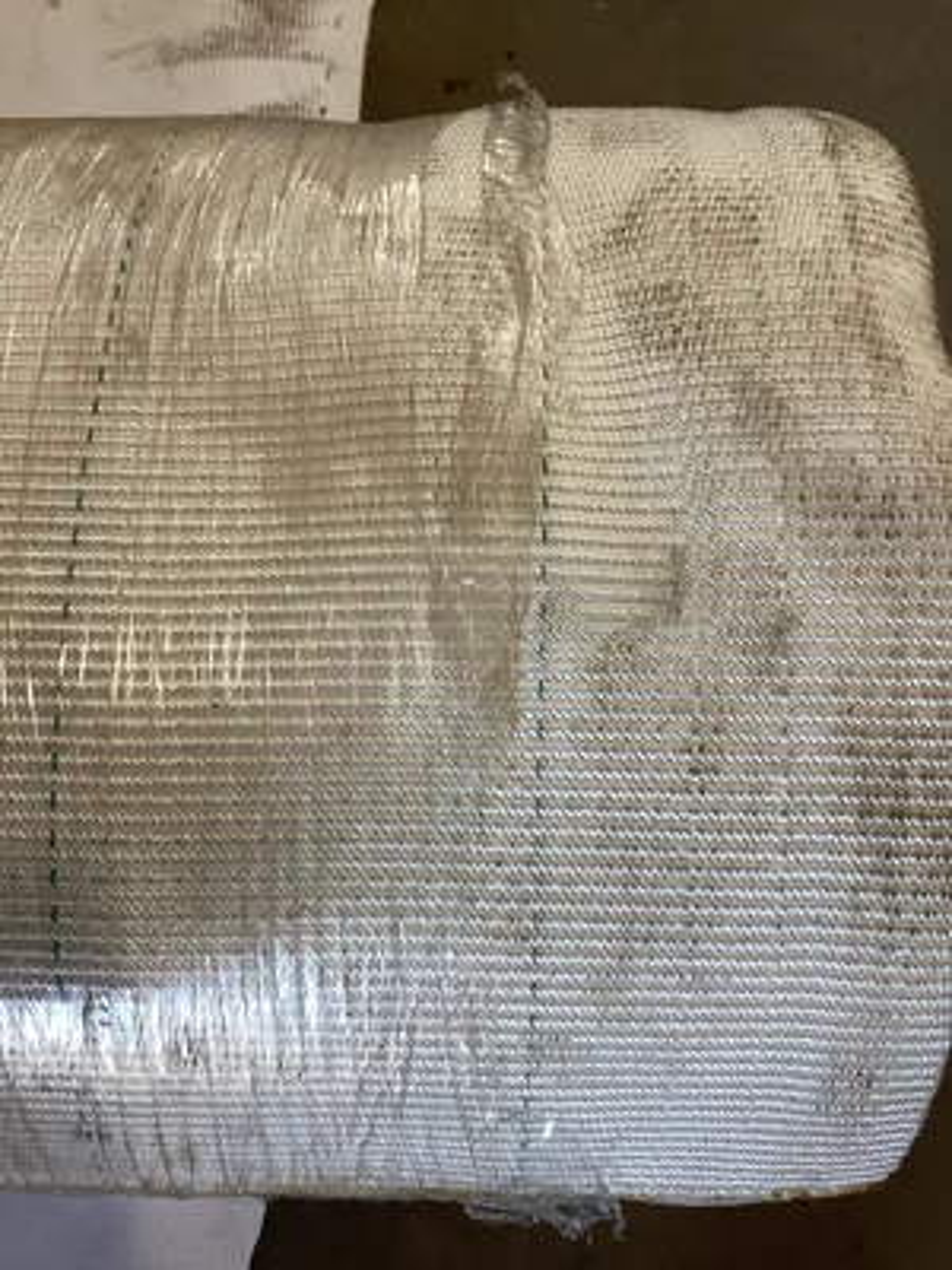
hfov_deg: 45.4
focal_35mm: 31
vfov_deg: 58.4
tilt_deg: -73.7
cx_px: 476
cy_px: 635
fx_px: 1137
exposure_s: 1/100
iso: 80
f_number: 2.4
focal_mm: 3.3
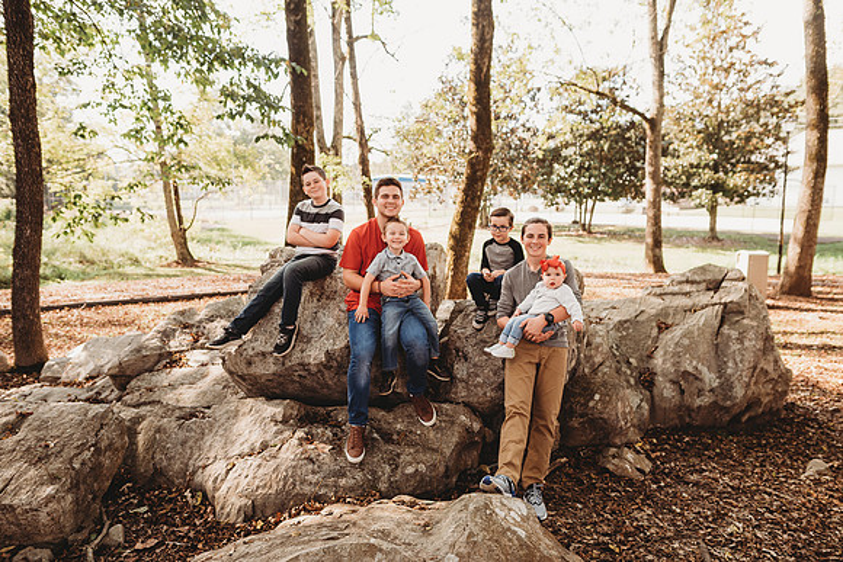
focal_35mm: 24
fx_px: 562
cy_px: 281
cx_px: 422
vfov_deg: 53.2
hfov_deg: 73.7
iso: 250
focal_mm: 24
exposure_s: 1/250
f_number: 3.2
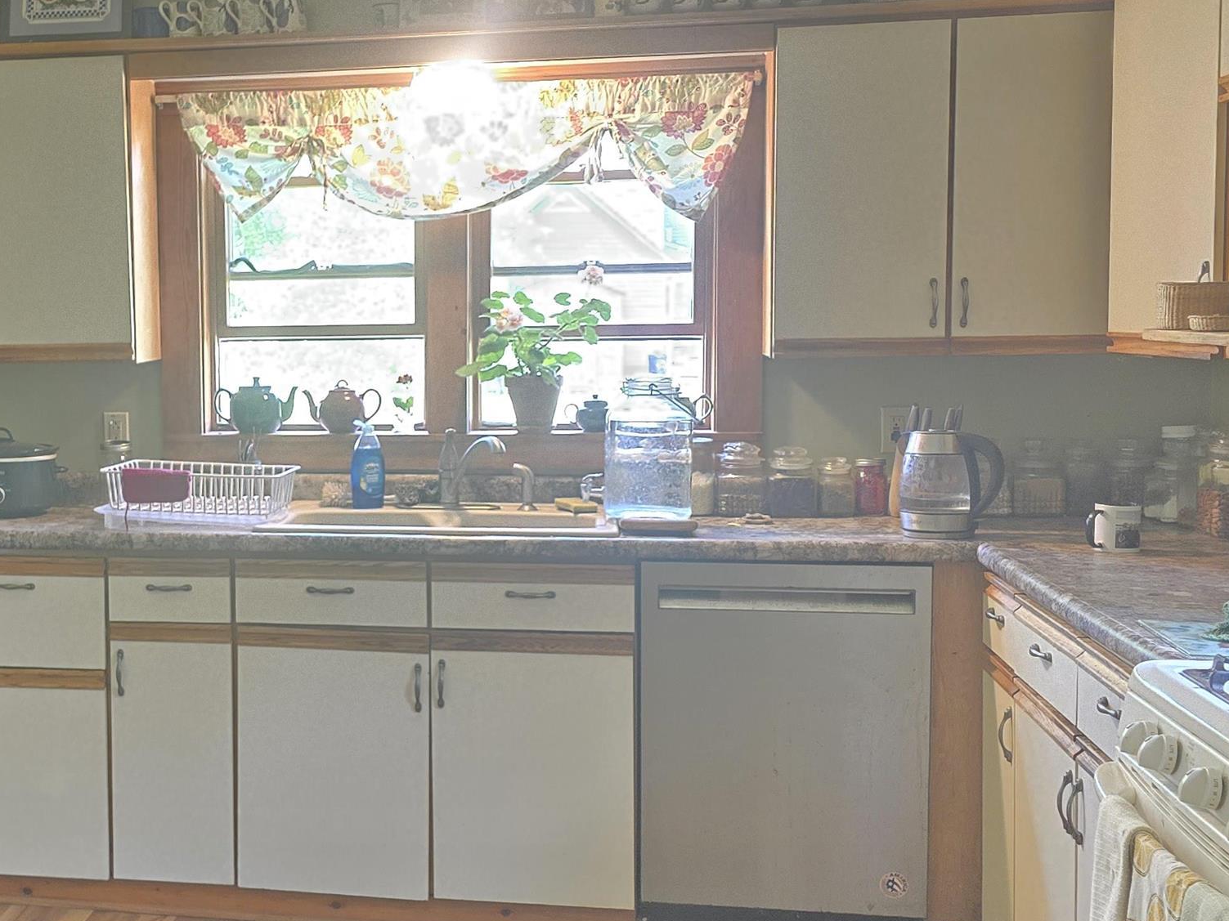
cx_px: 255
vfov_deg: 30.9
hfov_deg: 39.0
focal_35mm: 47
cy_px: 469
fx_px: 1669
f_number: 1.7
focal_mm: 6.3
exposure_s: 1/60
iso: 1600
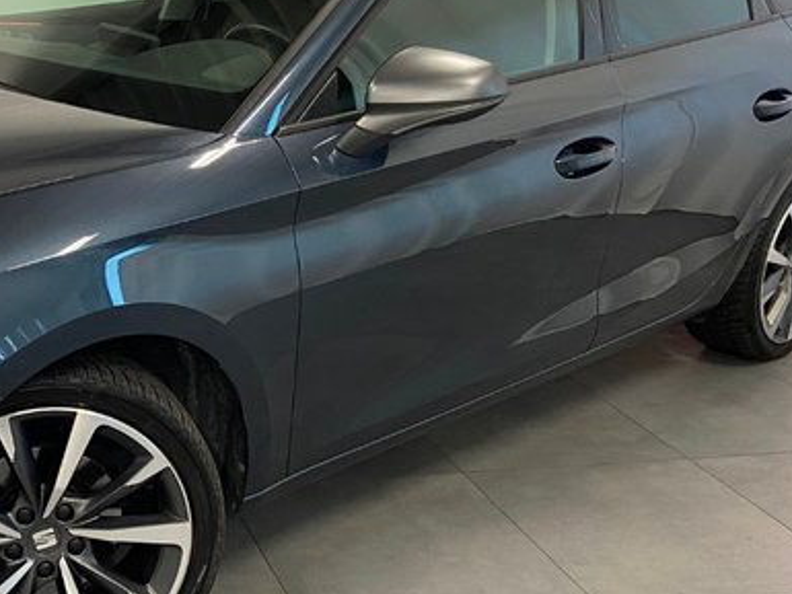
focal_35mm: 54
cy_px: 261
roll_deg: -0.8
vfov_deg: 27.0
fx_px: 1236
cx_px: 125
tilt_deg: -18.8
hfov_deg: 34.1
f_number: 1.8
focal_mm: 4.25
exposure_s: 1/50
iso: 250
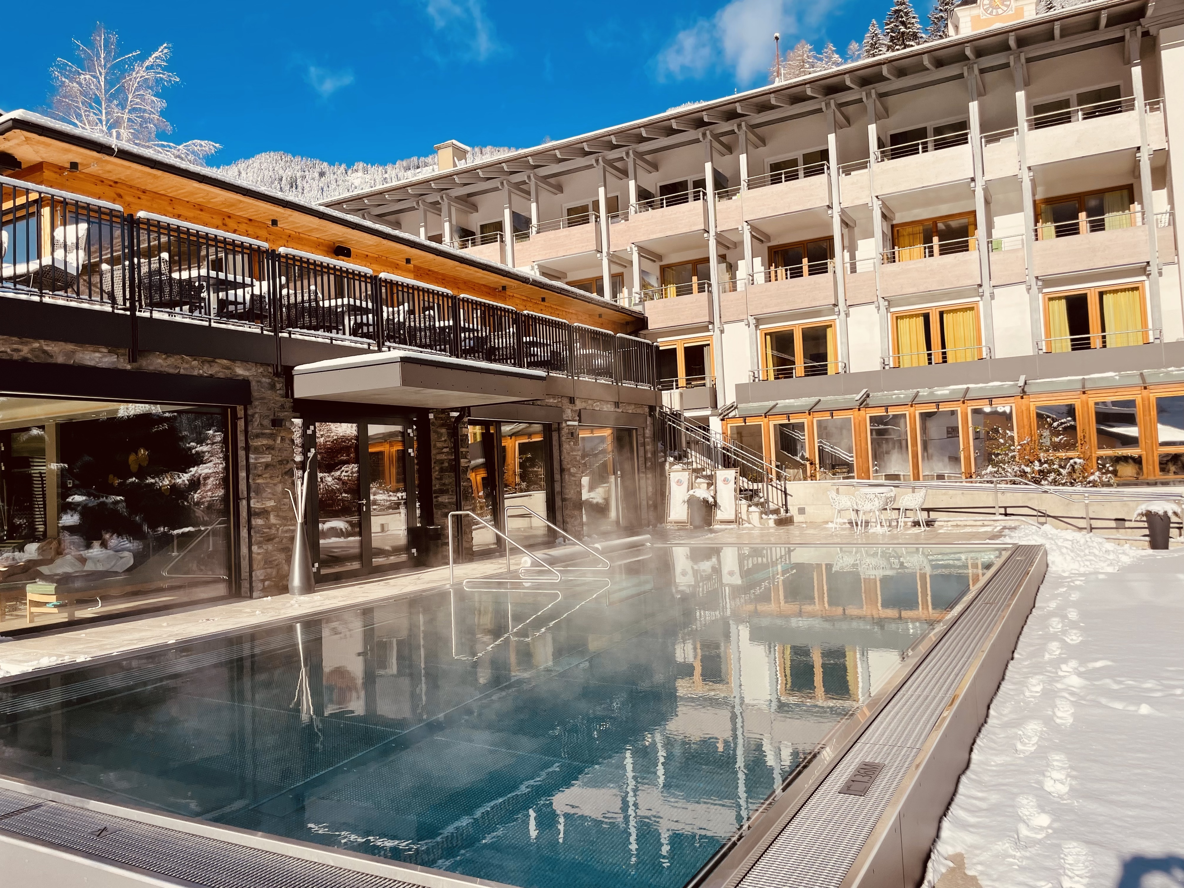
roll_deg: +3.3
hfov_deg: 67.3
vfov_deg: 53.1
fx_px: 889
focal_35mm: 26
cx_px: 592
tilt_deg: +2.7
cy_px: 444
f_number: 1.6
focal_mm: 4.2
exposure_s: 1/4651
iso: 32
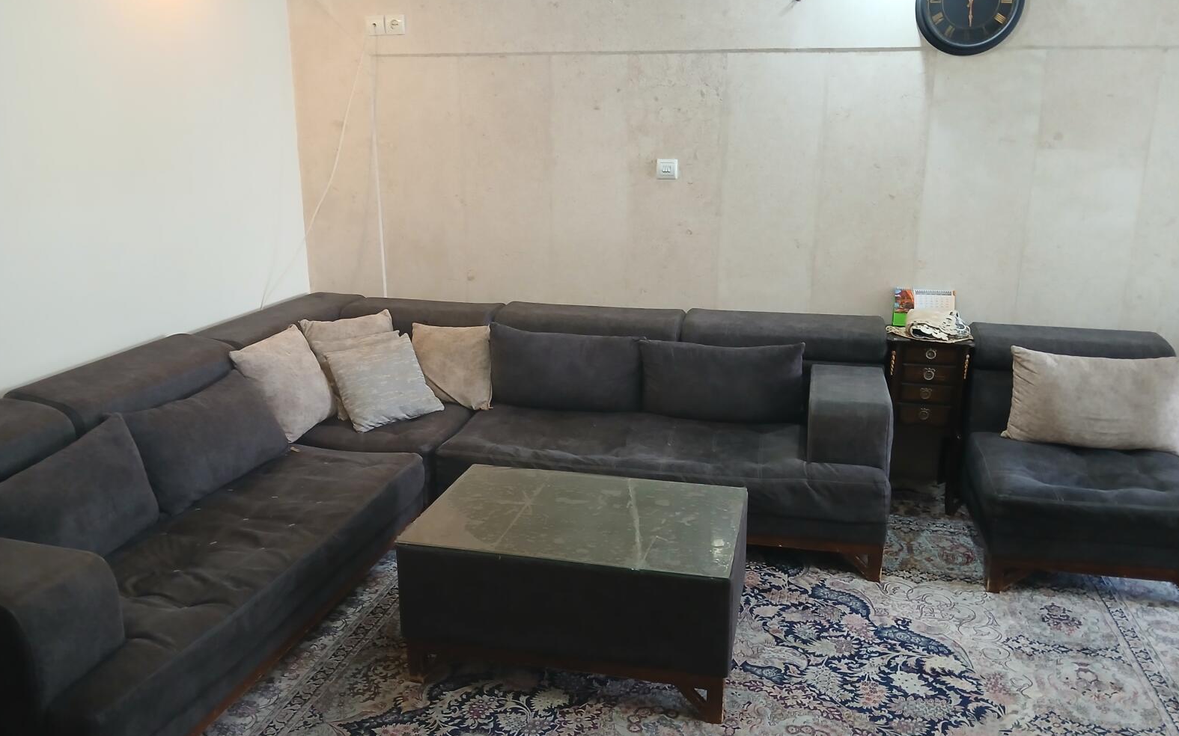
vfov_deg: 44.5
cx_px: 591
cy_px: 404
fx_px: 900
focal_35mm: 28
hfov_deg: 66.5
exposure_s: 1/33.3
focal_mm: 3.98
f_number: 1.8
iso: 250
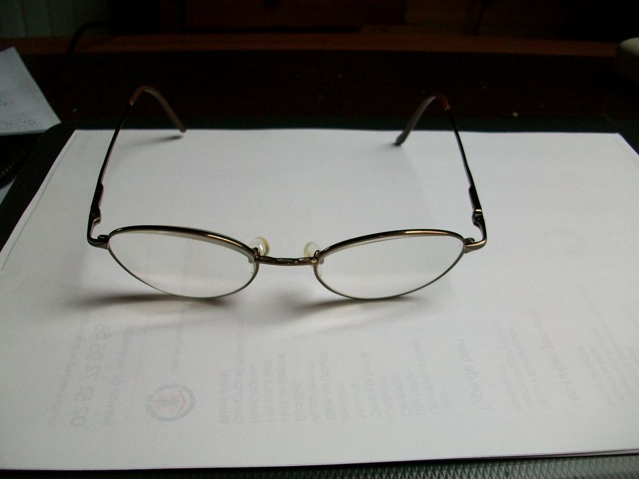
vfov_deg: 41.8
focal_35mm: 34
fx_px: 628
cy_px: 240
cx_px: 320
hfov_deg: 54.0
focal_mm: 5.7
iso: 120
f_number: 2.8
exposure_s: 1/60
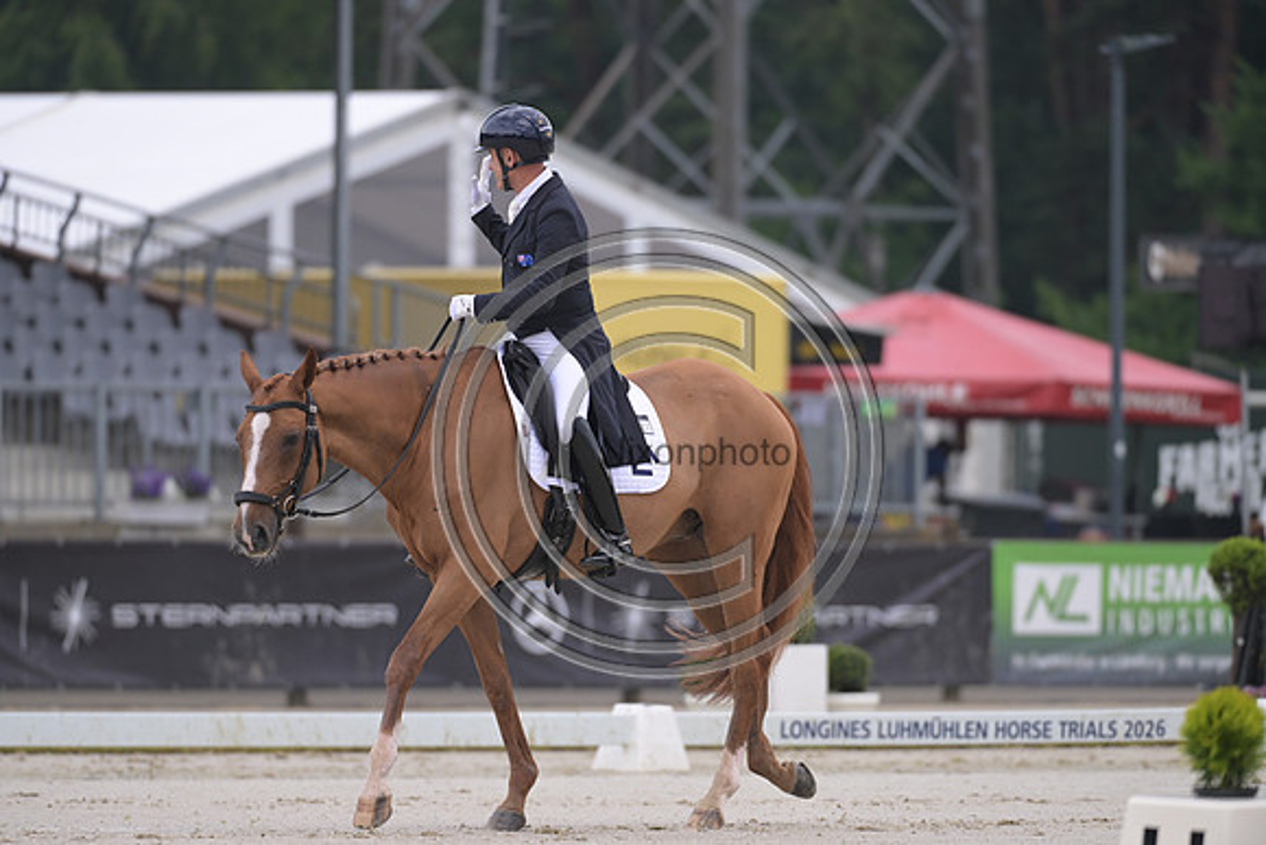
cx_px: 633
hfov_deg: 5.2
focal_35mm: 400
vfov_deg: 3.4
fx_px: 14069
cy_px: 422
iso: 800
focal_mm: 400
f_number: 5
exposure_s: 1/1250
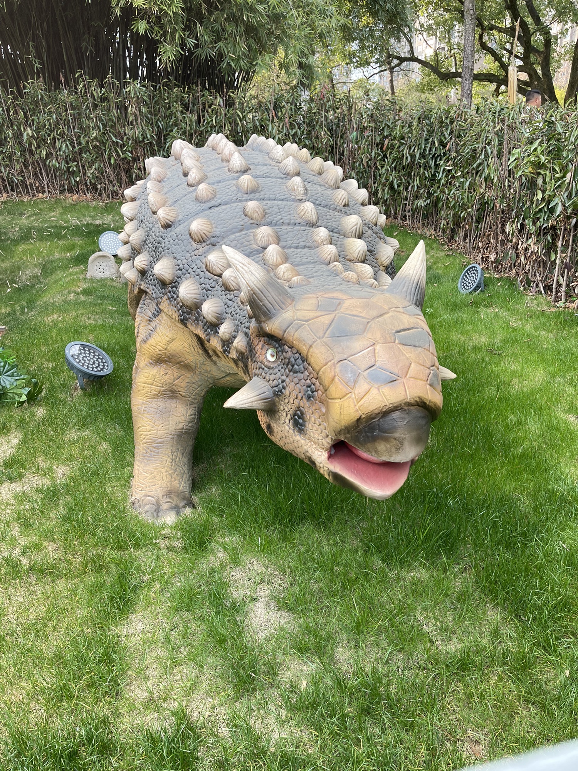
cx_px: 289
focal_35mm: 26
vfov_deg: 67.3
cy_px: 386
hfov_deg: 53.1
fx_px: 579
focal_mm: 5.1
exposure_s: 1/121
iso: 50
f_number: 1.6
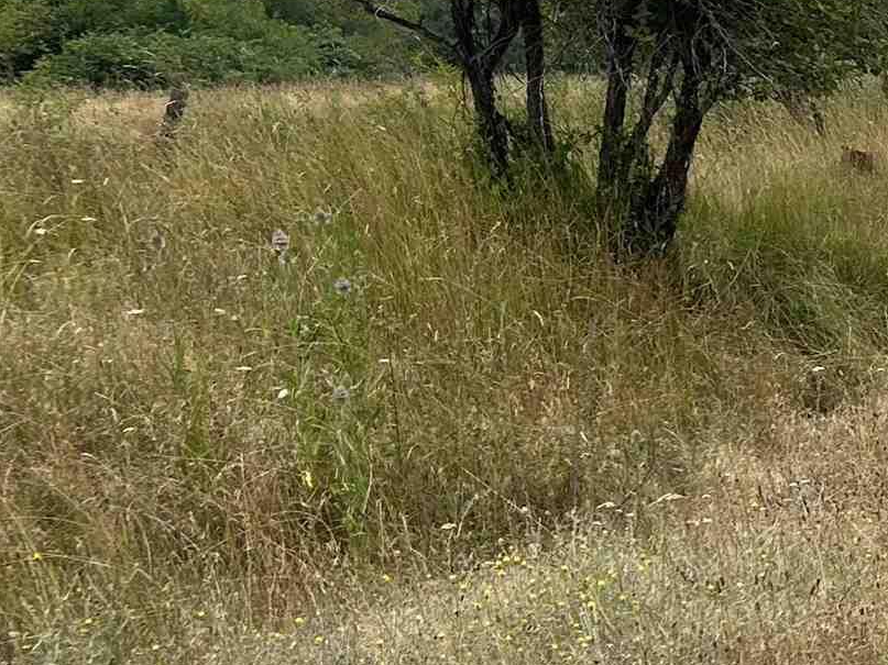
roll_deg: +2.3
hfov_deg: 16.7
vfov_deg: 14.9
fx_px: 2539
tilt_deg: -7.5
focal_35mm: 99
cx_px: 1565
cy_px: 336
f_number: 1.5
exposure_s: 1/2762
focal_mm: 5.7
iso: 50
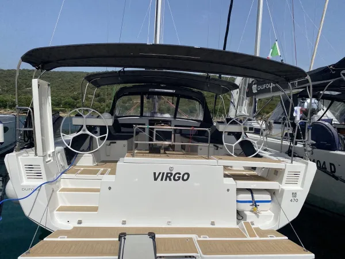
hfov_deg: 67.3
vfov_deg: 53.1
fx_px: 259
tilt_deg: -3.0
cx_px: 172
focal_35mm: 26
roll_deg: -2.2
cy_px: 130
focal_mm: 4.25
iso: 32
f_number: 1.8
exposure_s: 1/8197
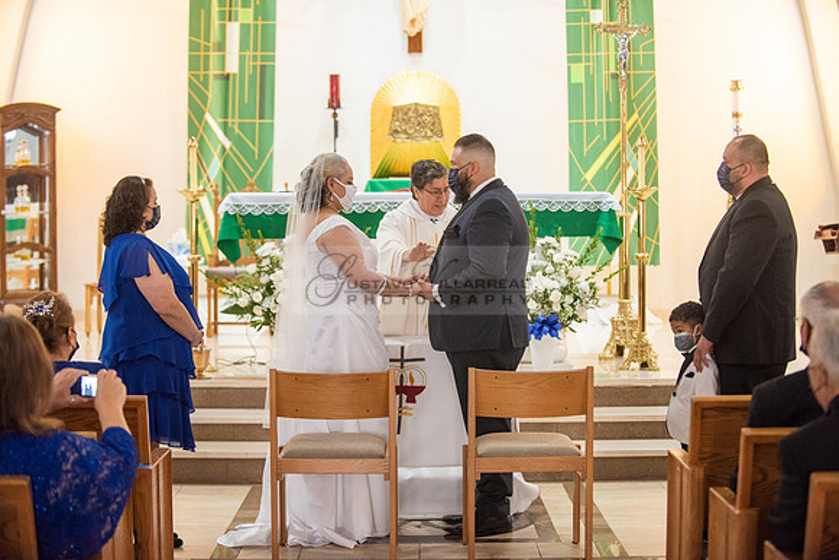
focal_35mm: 70
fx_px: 1632
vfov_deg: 19.5
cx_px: 420
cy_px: 280
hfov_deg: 28.8
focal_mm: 70
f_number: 2.8
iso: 2000
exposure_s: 1/160
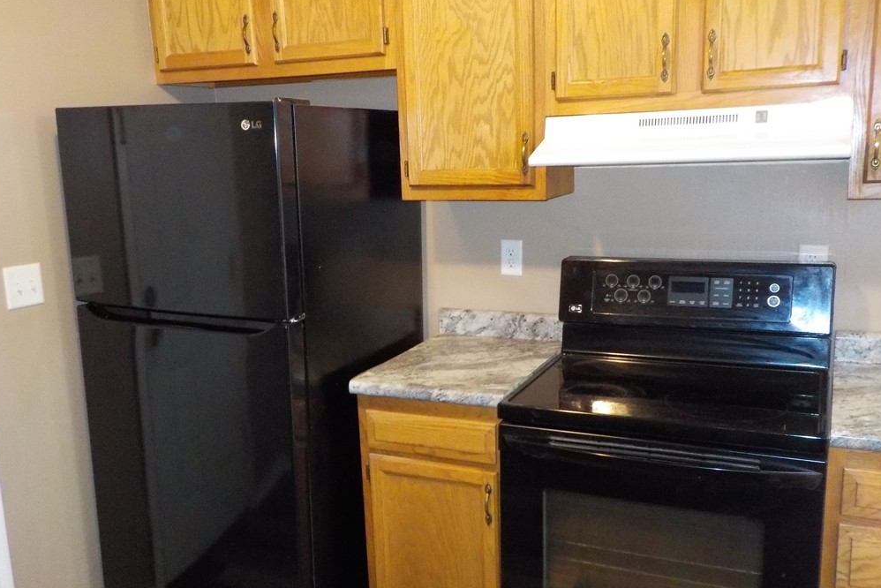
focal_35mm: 32
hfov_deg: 58.7
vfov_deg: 41.1
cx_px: 440
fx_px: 783
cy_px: 320
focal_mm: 4.1
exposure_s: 1/15
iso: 800
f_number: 3.3
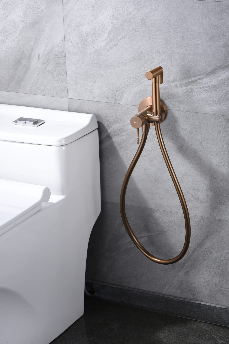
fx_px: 1001
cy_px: 172
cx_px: 114
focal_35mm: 105
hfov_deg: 13.1
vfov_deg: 19.4
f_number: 11
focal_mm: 105
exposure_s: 1/160
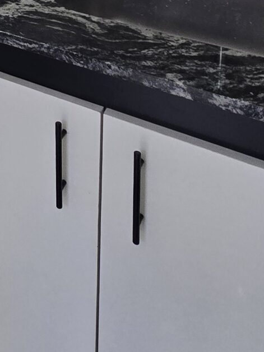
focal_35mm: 53
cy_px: -155
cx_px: -130
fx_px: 539
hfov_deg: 22.6
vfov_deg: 27.2
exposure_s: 1/120
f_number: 2.2
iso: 64
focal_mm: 2.2
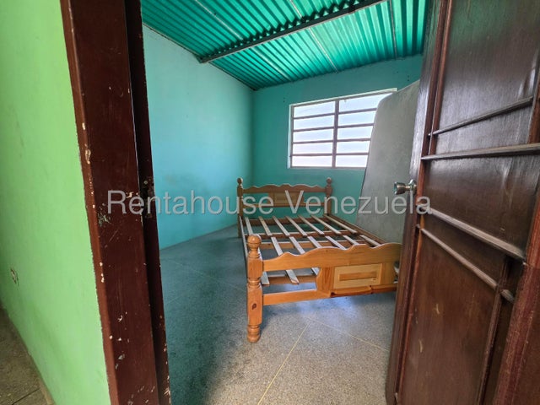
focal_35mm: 13
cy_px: 202
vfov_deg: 89.9
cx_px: 270
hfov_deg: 106.2
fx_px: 203
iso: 320
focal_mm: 2.2
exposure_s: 1/240
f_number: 1.9
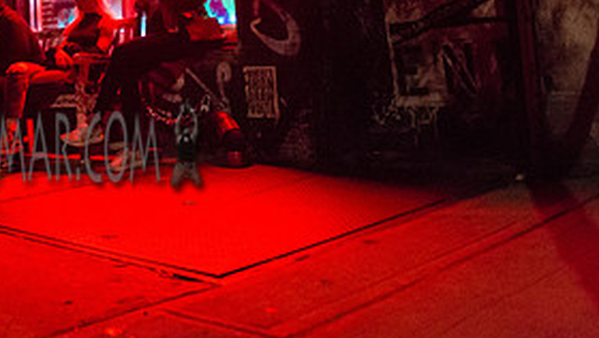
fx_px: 827
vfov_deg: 21.6
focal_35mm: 52
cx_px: 26
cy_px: -57
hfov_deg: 36.5
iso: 5000
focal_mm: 24
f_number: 2.8
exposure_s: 1/250
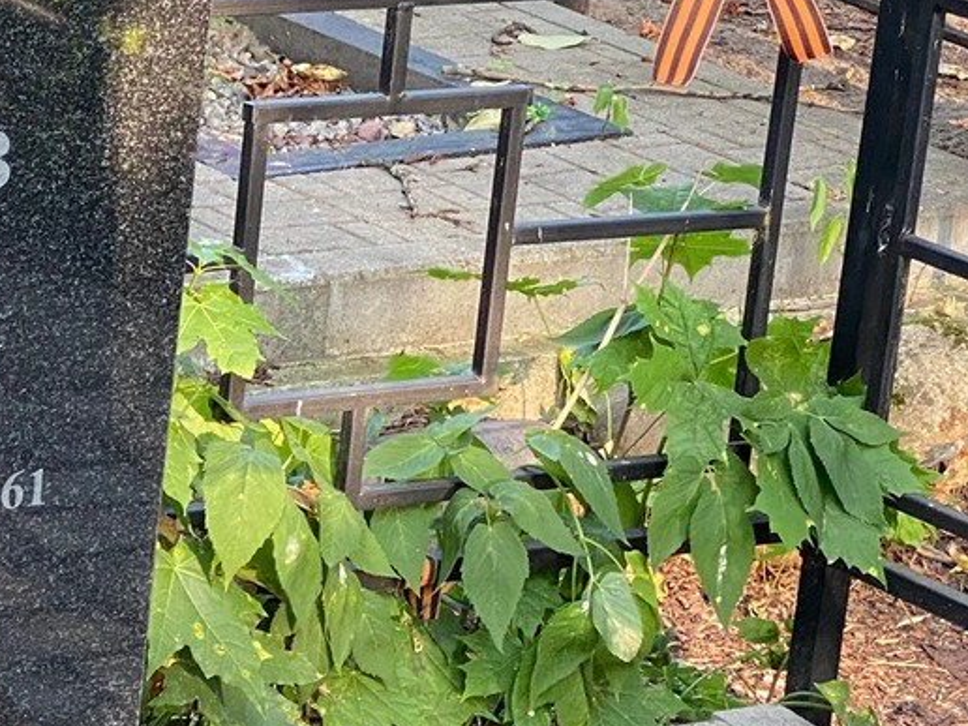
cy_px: 158
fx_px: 4055
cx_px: -143
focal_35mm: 145
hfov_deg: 13.3
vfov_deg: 10.2
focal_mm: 6
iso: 125
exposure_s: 1/121
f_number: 2
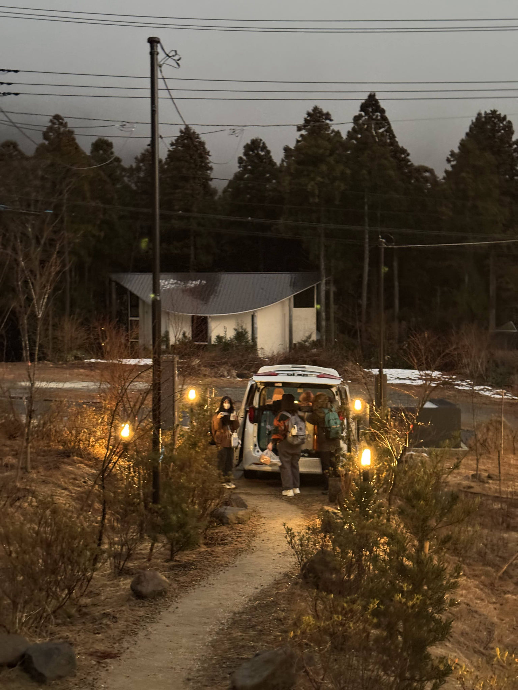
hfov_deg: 30.3
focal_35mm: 48
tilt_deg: -3.6
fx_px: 958
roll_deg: +0.9
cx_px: 259
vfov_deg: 39.7
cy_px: 345
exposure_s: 1/20
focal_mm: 6.76
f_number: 1.78
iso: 800
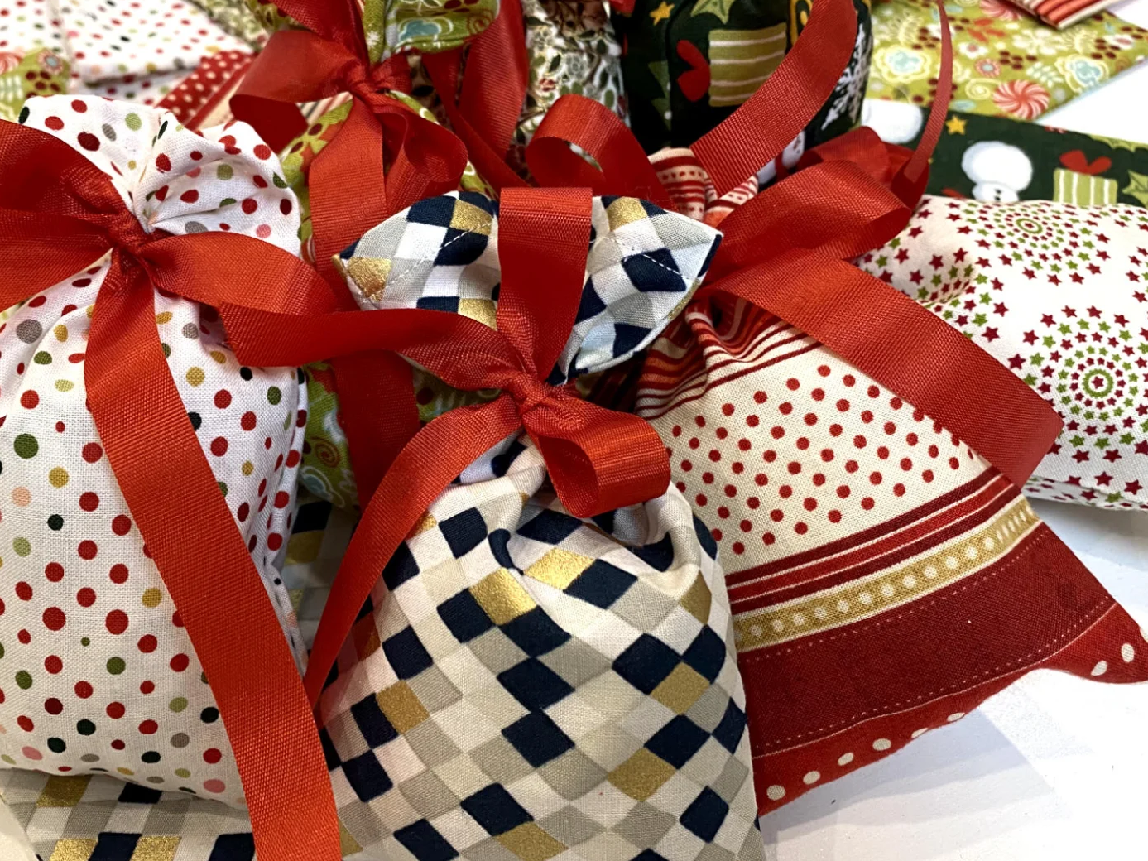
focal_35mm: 36
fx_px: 1194
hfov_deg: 51.0
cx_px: 463
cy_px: 417
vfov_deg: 39.6
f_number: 1.8
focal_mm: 4.2
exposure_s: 1/63
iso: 100
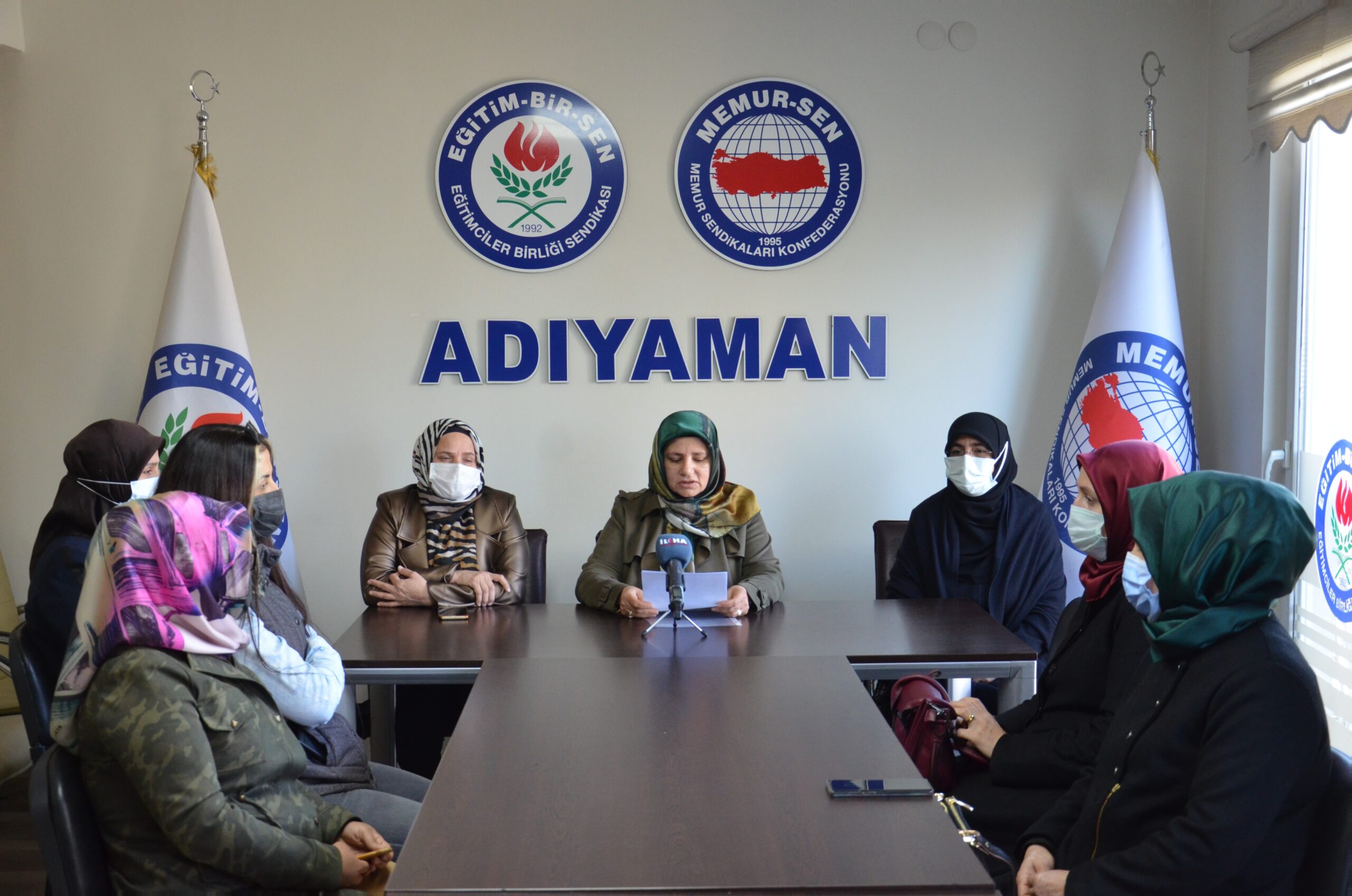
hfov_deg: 43.7
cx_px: 676
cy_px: 448
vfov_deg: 29.7
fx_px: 1687
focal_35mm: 45
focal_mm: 30
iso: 1250
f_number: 5
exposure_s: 1/100
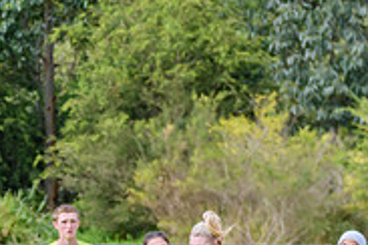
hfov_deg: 2.6
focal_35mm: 785
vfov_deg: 1.8
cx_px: 313
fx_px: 8024
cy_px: 373
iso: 800
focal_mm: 220
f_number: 5.6
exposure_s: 1/2000
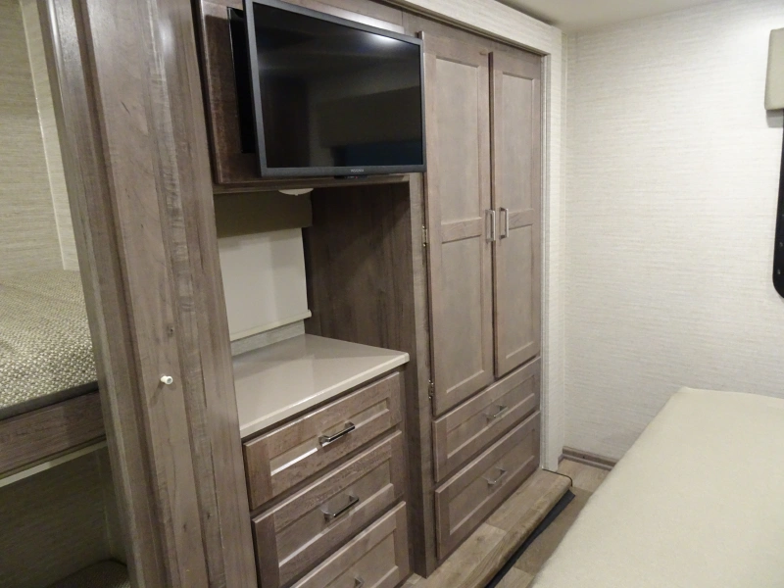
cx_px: 392
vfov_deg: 56.8
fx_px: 544
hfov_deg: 71.6
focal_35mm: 24
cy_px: 294
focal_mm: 4.1
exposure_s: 1/15
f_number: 3.5
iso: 800
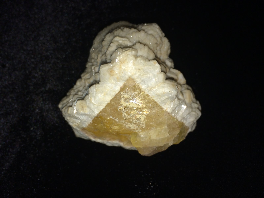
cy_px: 99
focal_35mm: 30
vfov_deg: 46.8
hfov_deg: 60.0
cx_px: 132
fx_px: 229
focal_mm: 4.12
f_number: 2.2
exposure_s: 1/513
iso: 32
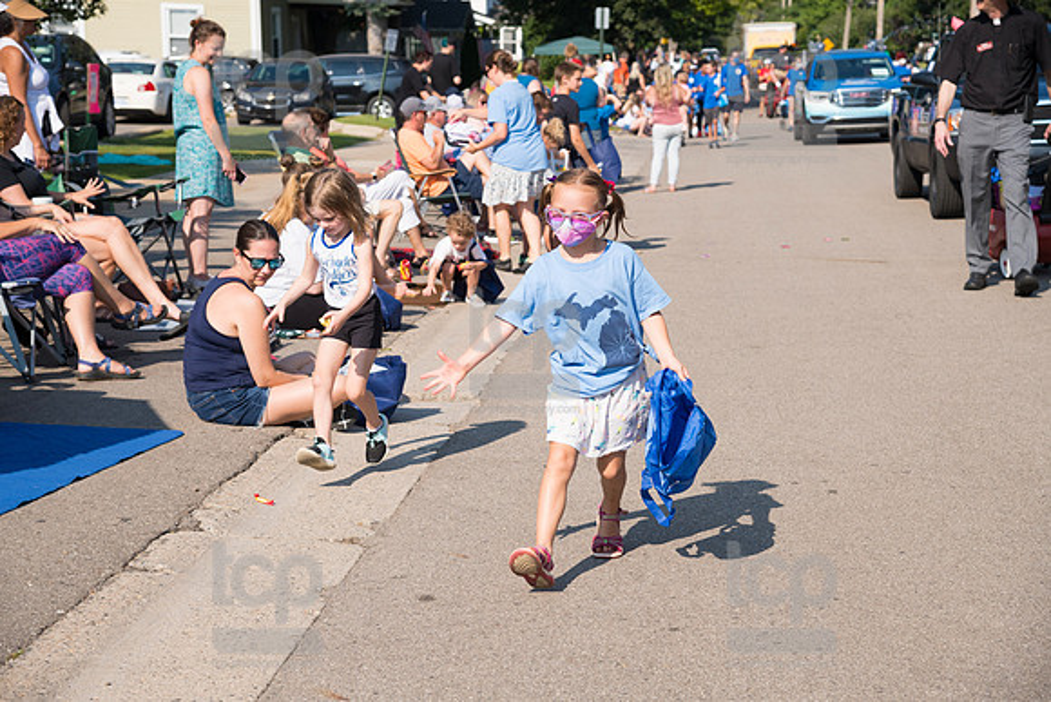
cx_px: 526
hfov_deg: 27.0
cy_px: 351
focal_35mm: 75
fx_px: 2190
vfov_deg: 18.2
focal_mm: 75
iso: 320
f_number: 6.3
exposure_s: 1/800
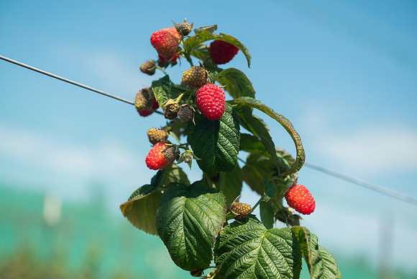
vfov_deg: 21.9
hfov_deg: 32.4
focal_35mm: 62
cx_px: 208
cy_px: 140
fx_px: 718
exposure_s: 1/4000
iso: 500
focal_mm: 62
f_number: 4
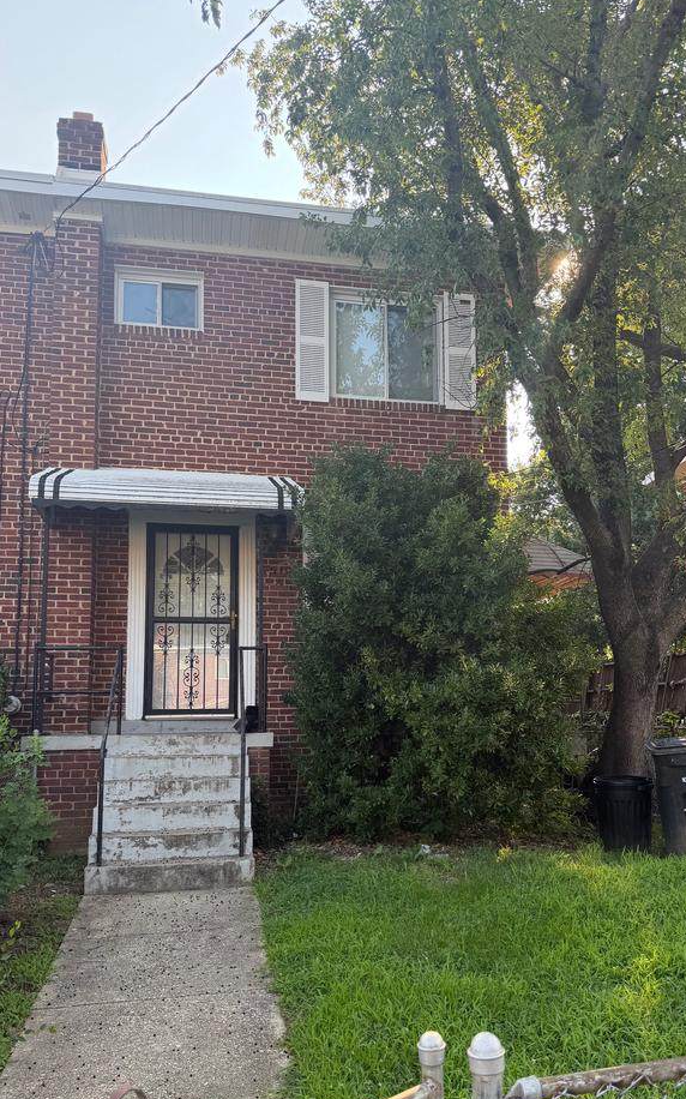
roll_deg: +0.6
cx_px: 389
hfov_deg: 41.7
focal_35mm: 30
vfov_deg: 62.6
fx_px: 898
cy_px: 629
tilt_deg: +6.8
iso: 100
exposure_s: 1/649
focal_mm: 6.76
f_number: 1.78
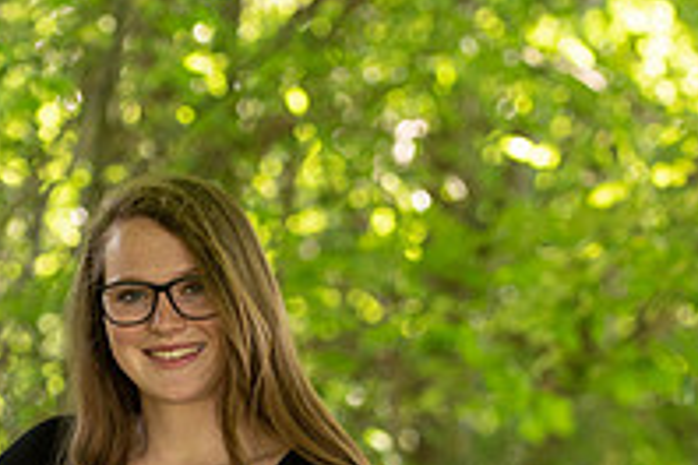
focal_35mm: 235
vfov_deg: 5.8
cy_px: 579
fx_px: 4556
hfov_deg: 8.7
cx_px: 183
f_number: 2.8
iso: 400
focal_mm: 78
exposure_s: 1/200
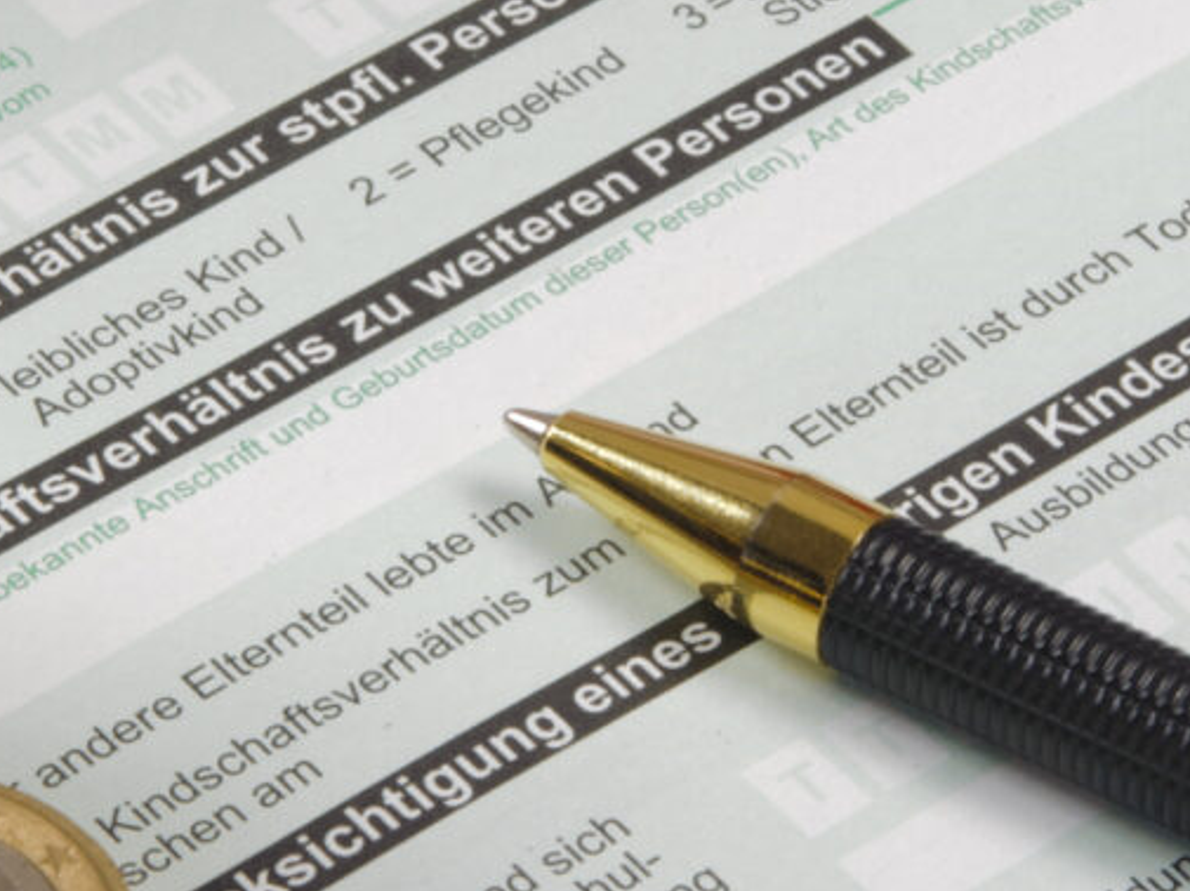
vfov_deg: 5.4
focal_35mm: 273
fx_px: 9378
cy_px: 282
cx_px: 627
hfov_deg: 7.3
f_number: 16
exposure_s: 1/100
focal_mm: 56
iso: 200
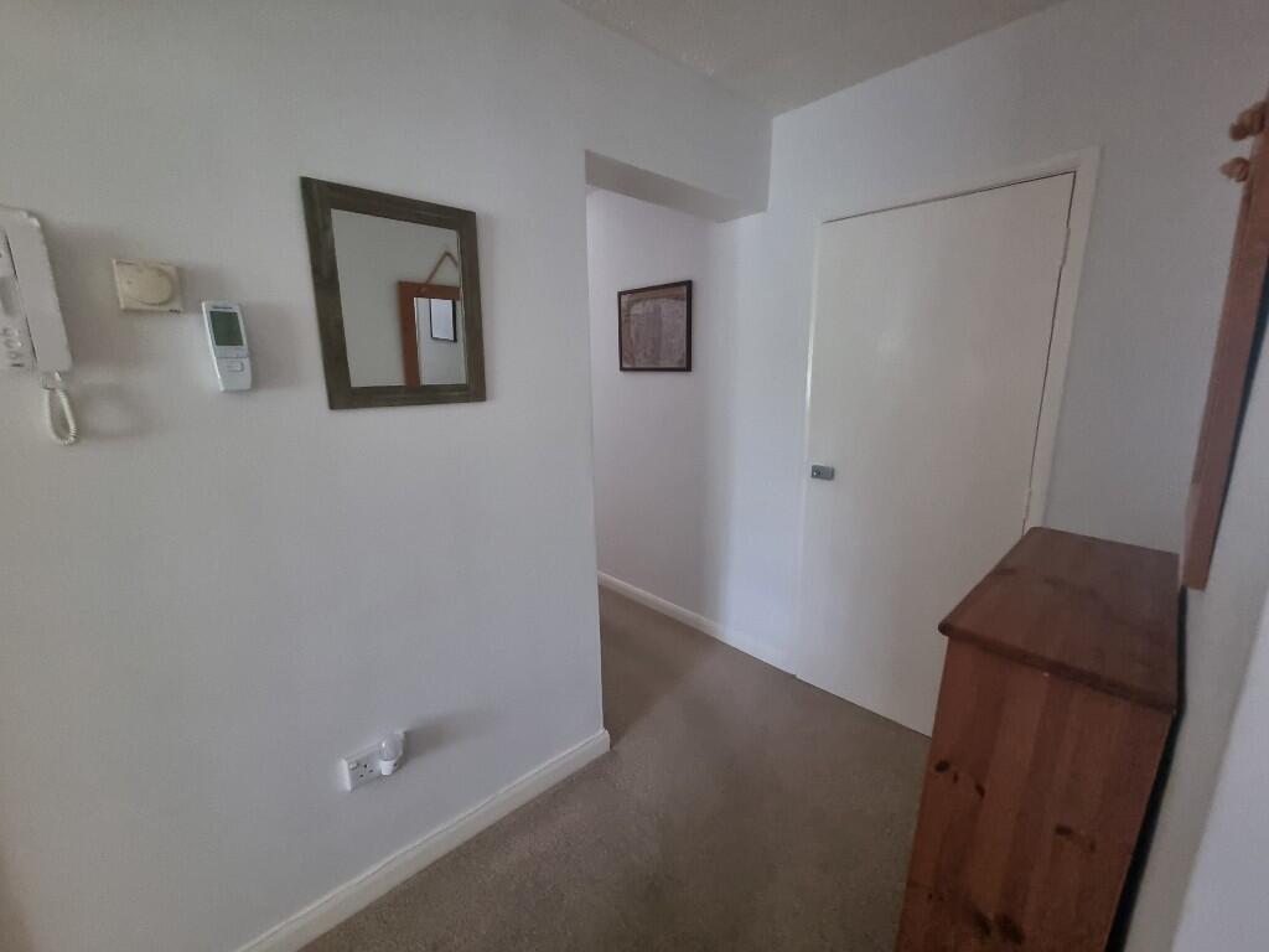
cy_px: 476
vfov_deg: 89.9
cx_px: 634
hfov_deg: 106.2
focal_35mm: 13
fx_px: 477
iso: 1000
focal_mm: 2.2
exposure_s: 1/25
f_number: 2.2
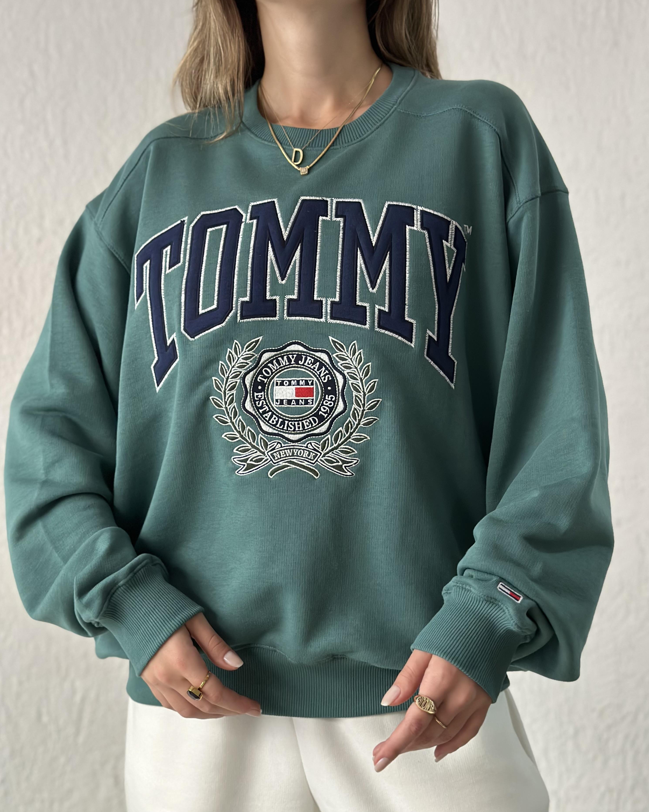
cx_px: 326
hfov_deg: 29.7
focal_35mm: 51
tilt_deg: -1.1
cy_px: 411
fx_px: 1225
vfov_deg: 36.7
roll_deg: -0.1
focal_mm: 6.86
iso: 400
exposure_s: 1/59
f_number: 1.78
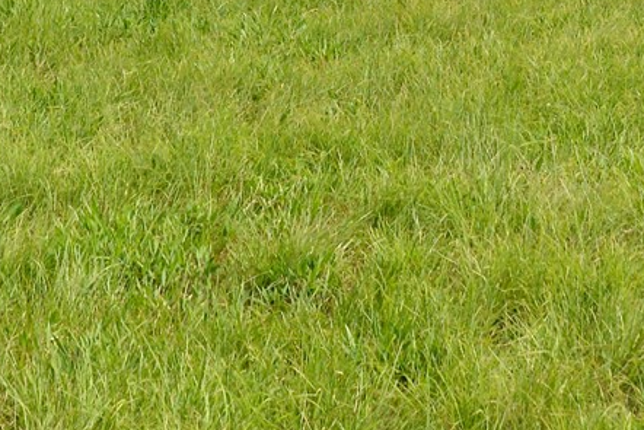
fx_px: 2308
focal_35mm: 129
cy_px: -274
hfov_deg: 15.9
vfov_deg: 10.2
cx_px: 368
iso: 320
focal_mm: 28
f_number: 10
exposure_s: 1/400
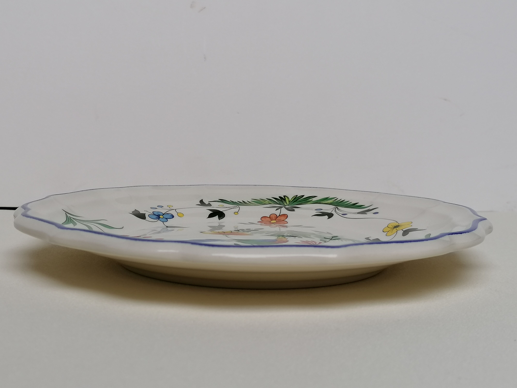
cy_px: 194
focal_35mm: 54
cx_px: 258
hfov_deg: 35.5
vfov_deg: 27.0
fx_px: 807
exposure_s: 1/100
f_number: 1.8
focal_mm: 4.75
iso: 64
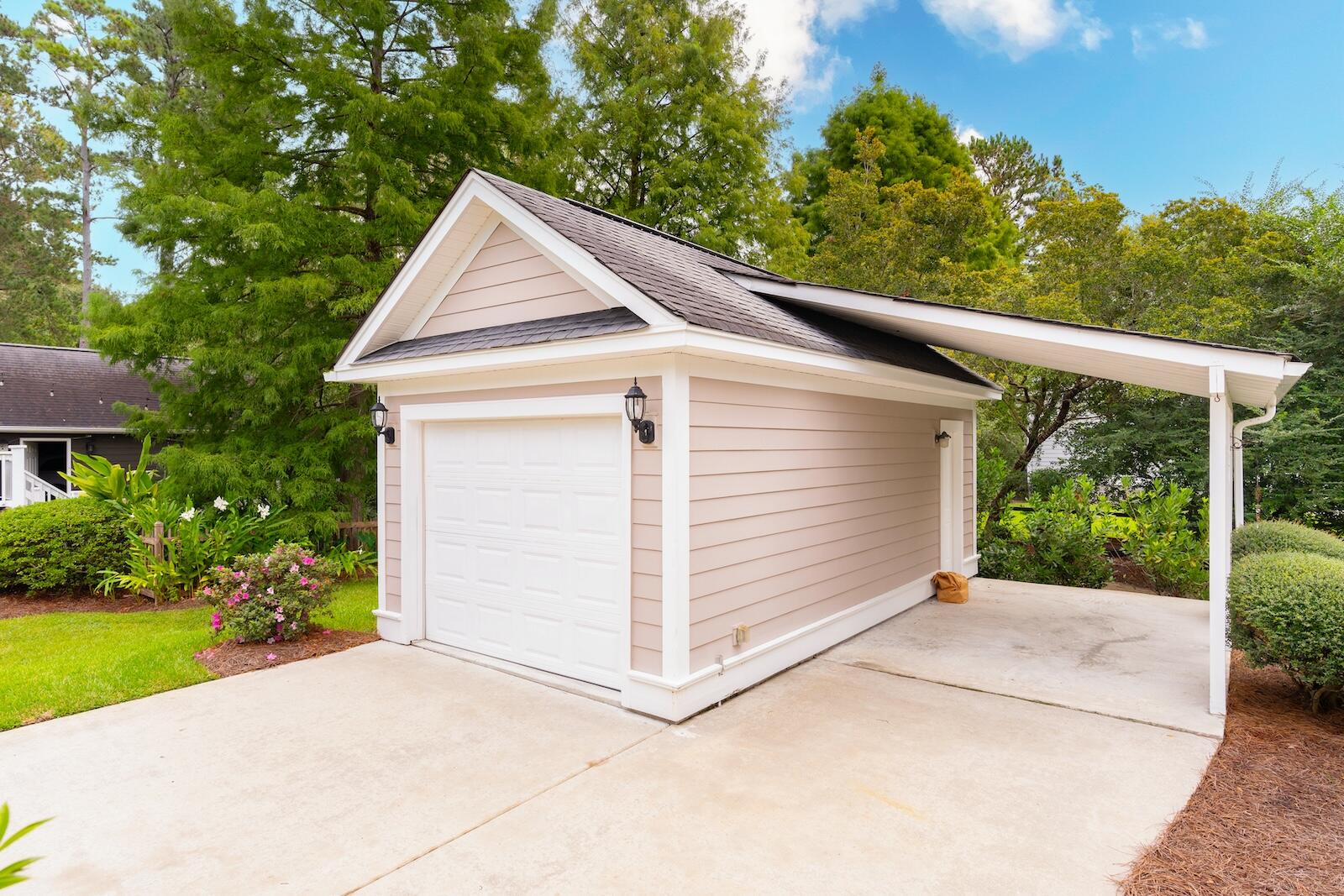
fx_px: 747
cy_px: 448
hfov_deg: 84.0
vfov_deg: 61.9
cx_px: 672
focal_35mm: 20
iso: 400
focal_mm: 20
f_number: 6.3
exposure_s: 1/320
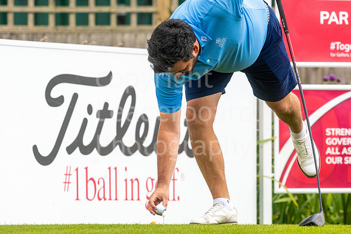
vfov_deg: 3.1
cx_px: 176
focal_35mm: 450
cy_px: 117
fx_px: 4385
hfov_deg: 4.6
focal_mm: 300
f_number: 6.3
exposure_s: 1/500
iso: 640
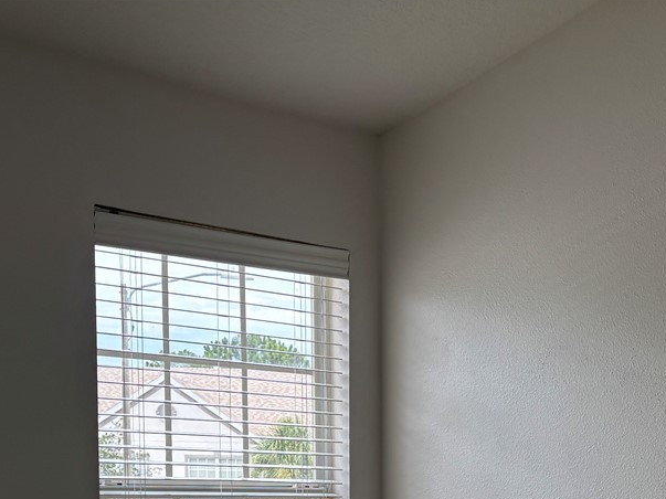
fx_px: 1327
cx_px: 494
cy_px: 656
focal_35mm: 69
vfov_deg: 19.6
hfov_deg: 27.8
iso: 50
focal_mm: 5.96
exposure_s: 1/531
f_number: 1.6
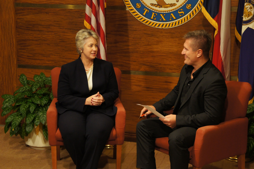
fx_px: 487
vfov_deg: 19.7
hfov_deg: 29.3
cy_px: 84
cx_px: 127
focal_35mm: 69
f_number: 5
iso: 1600
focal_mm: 46
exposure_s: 1/40
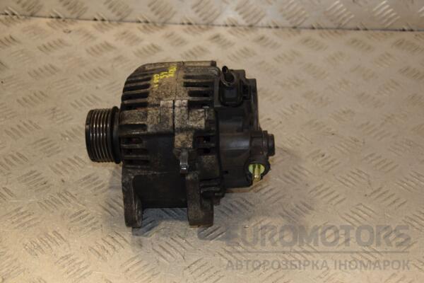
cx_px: 212
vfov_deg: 18.9
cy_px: 142
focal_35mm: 72
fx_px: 848
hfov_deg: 28.1
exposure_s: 1/200
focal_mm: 48
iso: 800
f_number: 5.6
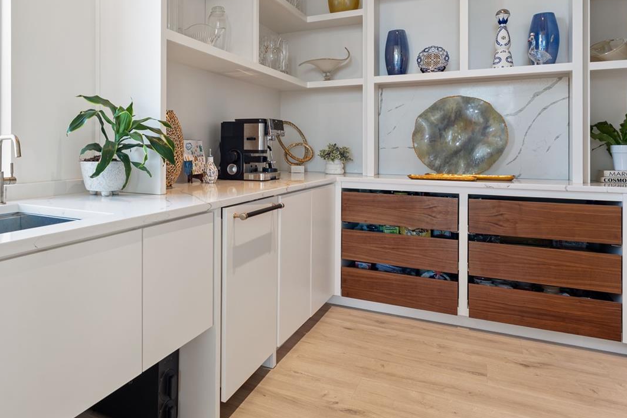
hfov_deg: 63.6
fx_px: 470
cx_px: 159
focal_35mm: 27
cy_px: 151
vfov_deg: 47.4
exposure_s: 1/2
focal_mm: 14
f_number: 9
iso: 160
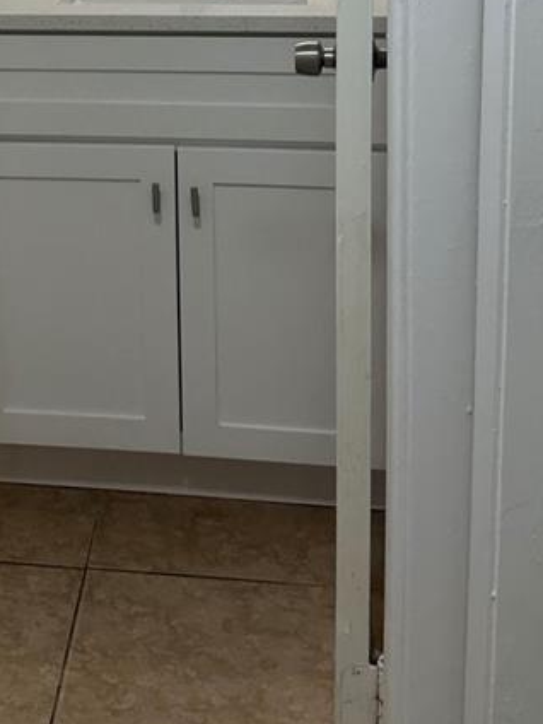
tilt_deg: -7.6
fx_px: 1422
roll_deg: -0.7
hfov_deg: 21.0
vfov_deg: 26.9
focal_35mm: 68
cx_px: 14
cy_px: -9
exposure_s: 1/120
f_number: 1.78
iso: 64
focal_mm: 6.86
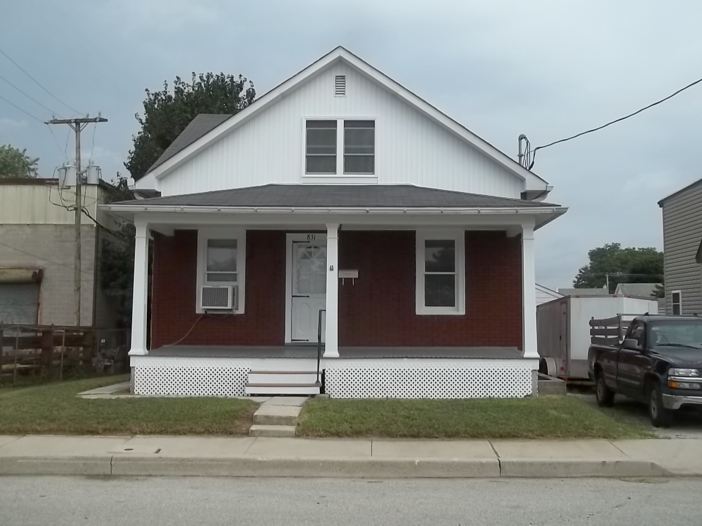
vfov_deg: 39.7
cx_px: 351
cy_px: 263
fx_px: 730
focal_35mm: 36
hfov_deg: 51.4
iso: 64
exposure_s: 1/125
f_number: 8
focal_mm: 6.5
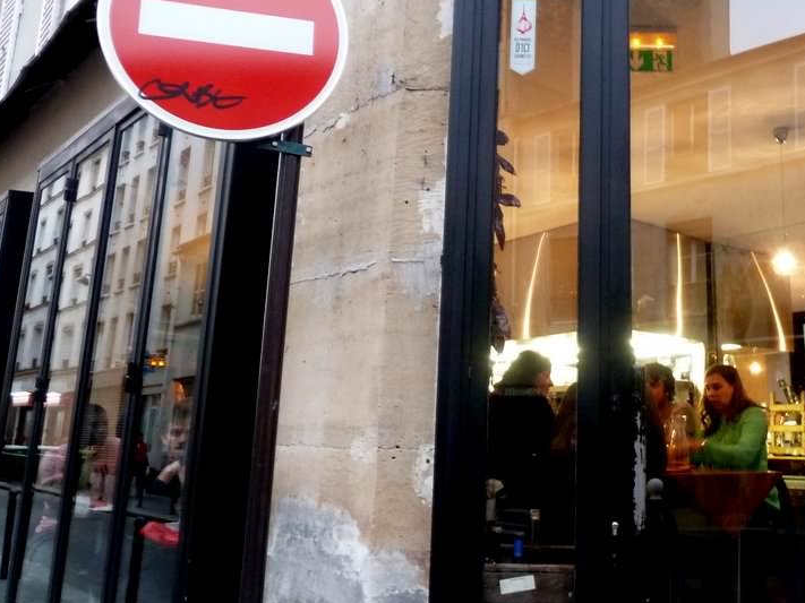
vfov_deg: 39.6
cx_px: 550
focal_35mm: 36
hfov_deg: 50.2
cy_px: 262
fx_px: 837
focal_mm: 4.1
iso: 400
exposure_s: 1/8
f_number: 3.3
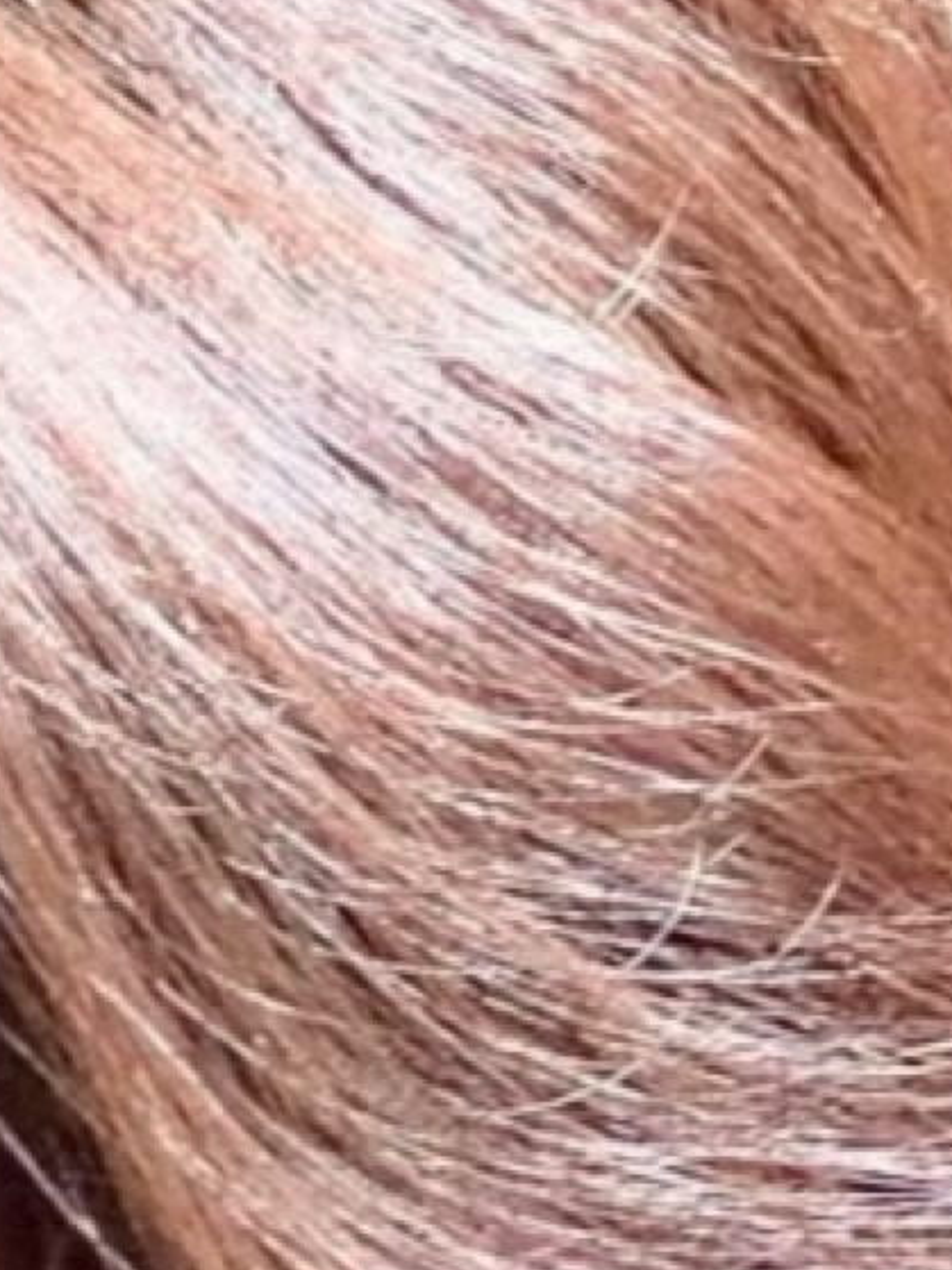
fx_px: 4916
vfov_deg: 12.9
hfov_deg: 10.4
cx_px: -813
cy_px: 2533
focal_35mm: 134
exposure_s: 1/60
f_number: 1.5
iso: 125
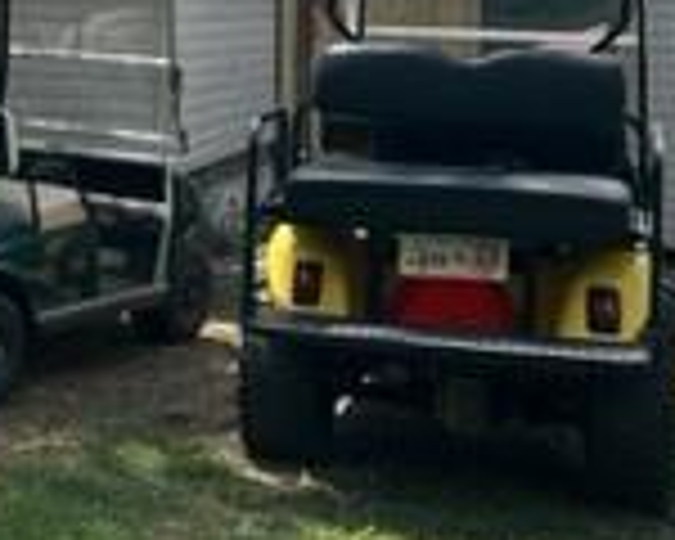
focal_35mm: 100
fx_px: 1998
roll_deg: -0.6
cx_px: -351
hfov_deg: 17.2
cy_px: -14
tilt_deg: +0.4
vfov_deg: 15.1
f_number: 1.78
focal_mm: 6.86
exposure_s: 1/3247
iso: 80
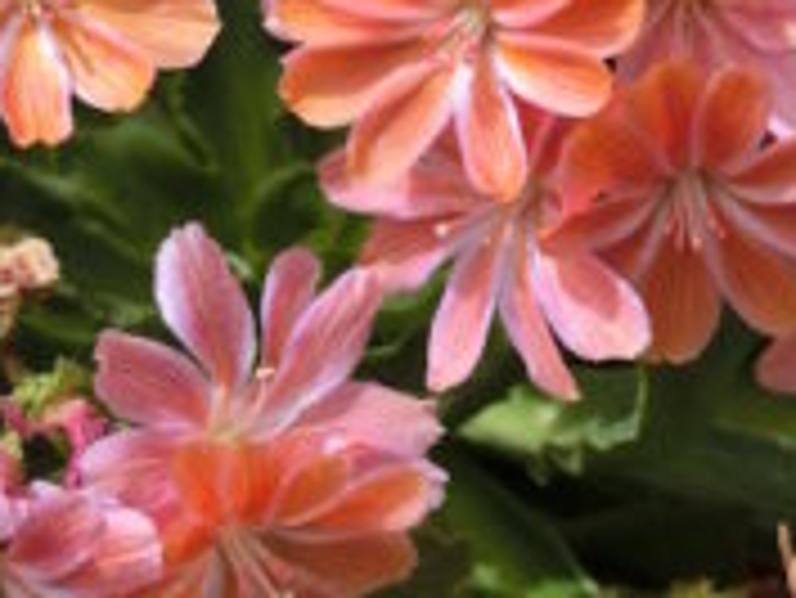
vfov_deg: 9.7
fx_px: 3498
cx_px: 528
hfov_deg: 13.0
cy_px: 61
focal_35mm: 152
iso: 80
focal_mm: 10.7
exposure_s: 1/500
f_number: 5
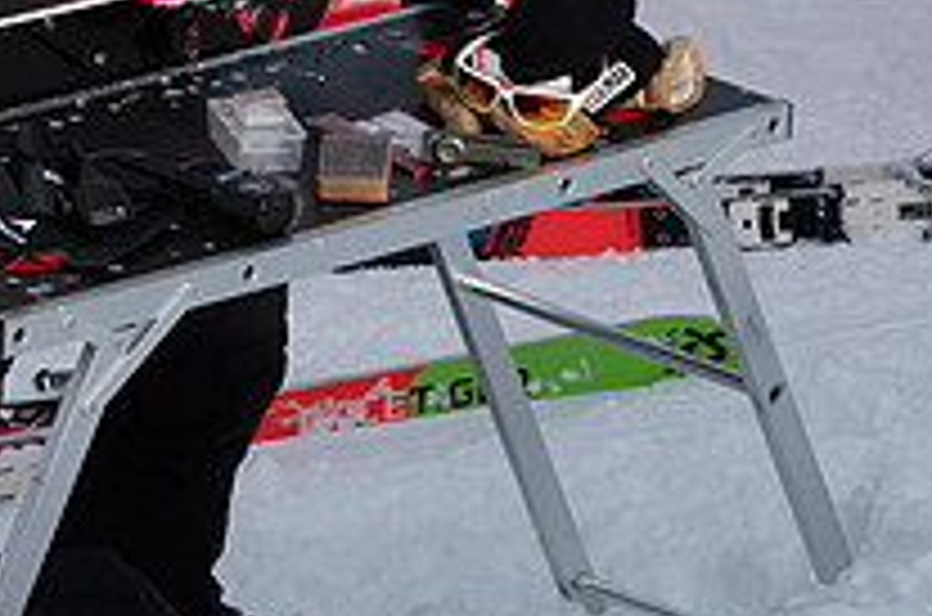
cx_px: 252
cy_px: -117
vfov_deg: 3.7
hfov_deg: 5.7
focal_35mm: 365
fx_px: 9428
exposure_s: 1/1250
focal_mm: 130
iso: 320
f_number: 9
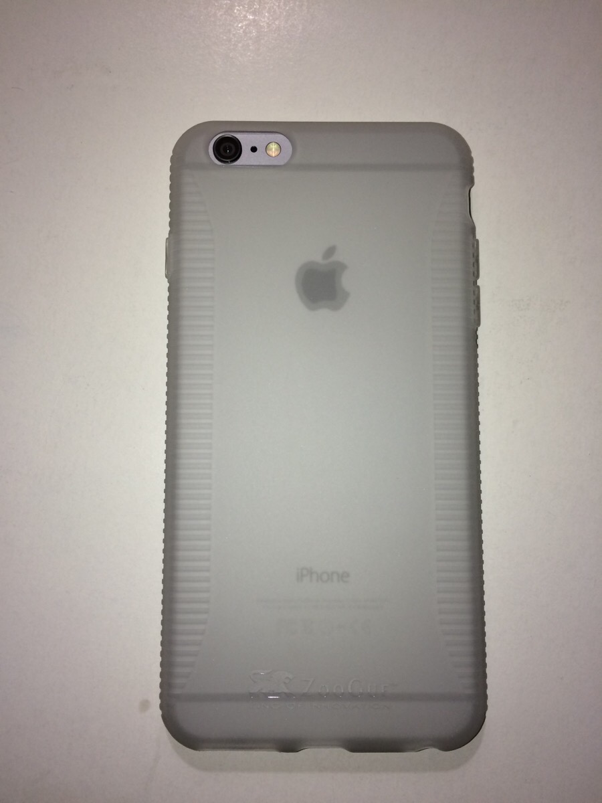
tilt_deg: -84.5
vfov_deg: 61.7
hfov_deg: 48.2
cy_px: 402
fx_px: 672
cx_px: 301
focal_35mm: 29
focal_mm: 4.15
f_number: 2.2
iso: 40
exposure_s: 1/40
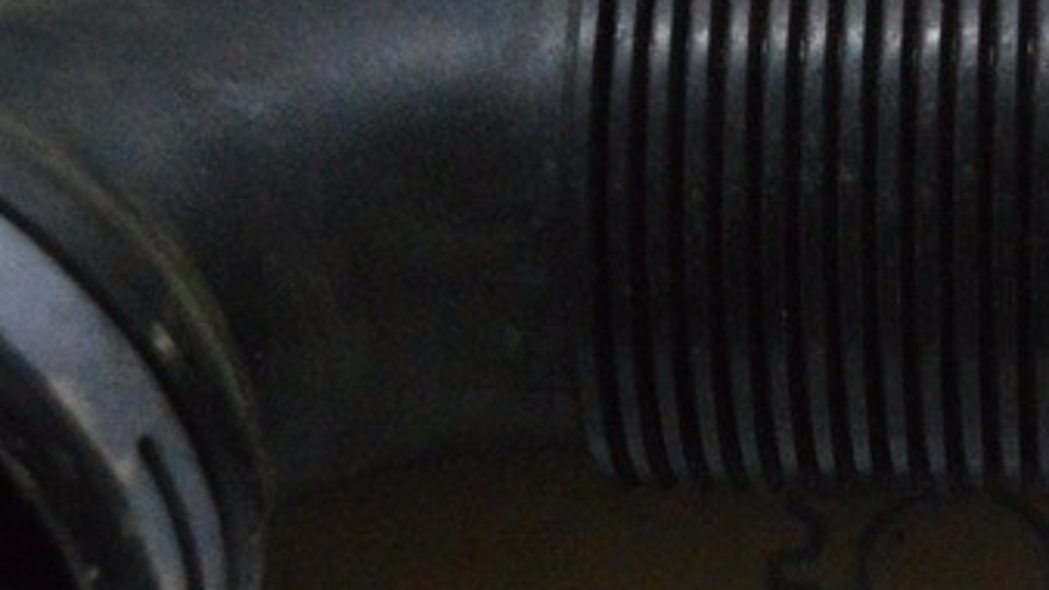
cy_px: 244
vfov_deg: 9.1
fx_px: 3699
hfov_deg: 16.0
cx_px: 819
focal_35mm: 133
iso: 6400
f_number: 4.2
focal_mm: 28
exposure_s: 1/800
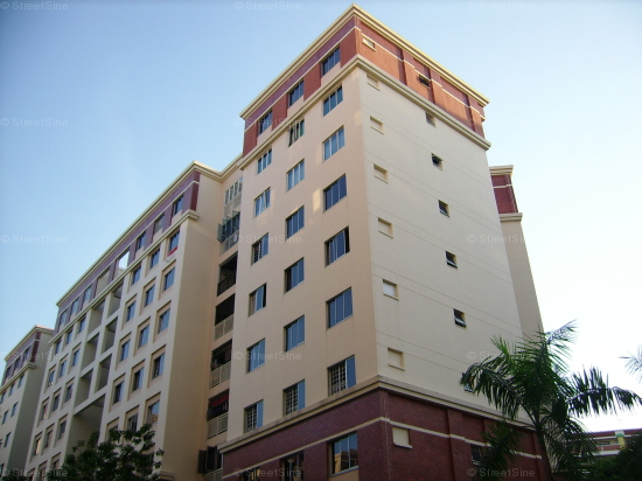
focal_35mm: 35
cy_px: 240
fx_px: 649
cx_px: 321
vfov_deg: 40.7
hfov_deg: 52.6
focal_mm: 5.95
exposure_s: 1/353
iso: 50
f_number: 2.8
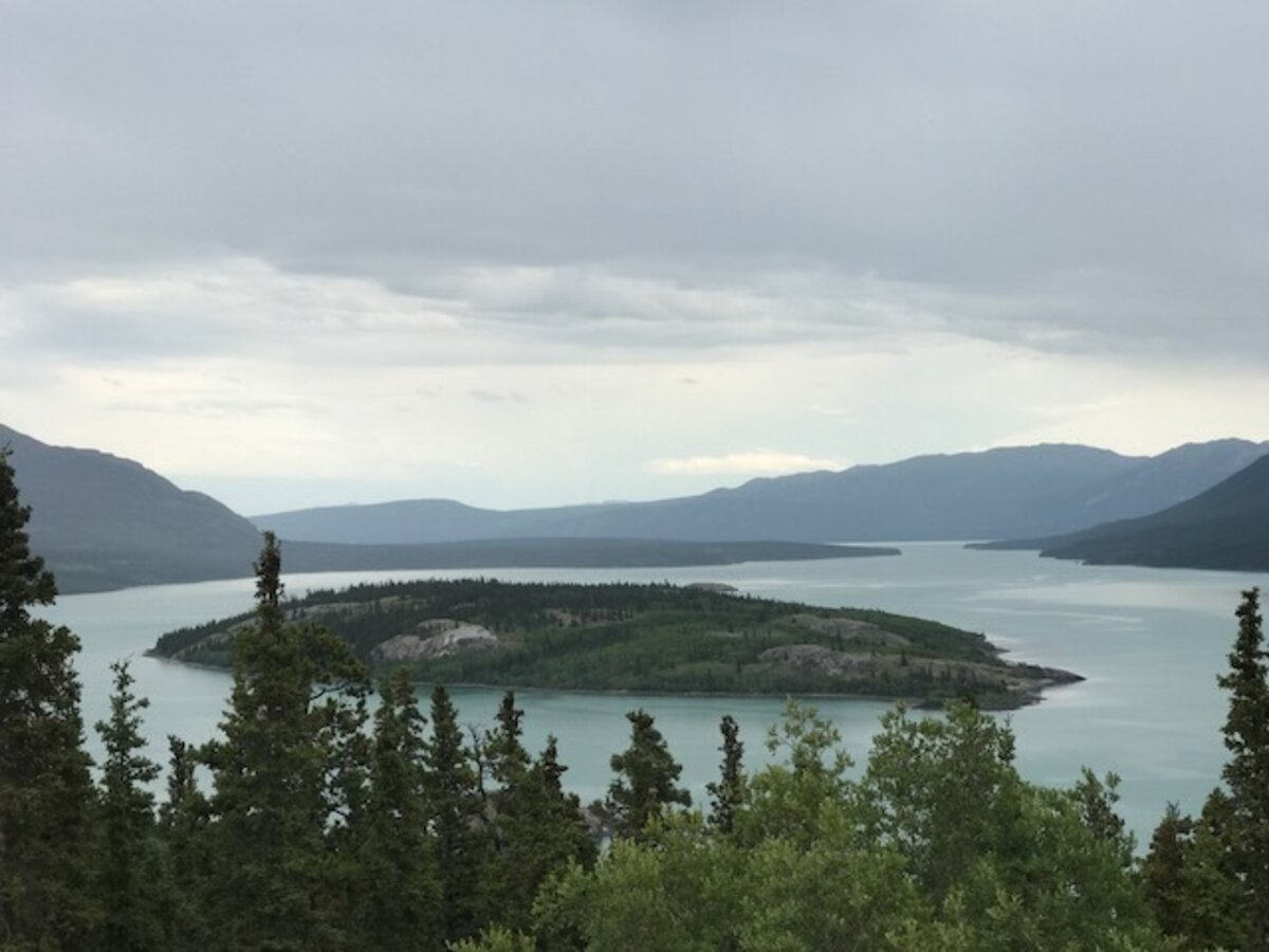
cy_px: 476
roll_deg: +0.6
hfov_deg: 33.8
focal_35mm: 57
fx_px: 2090
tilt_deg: +1.0
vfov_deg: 25.7
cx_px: 634
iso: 20
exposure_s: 1/404
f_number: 2.8
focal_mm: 6.6
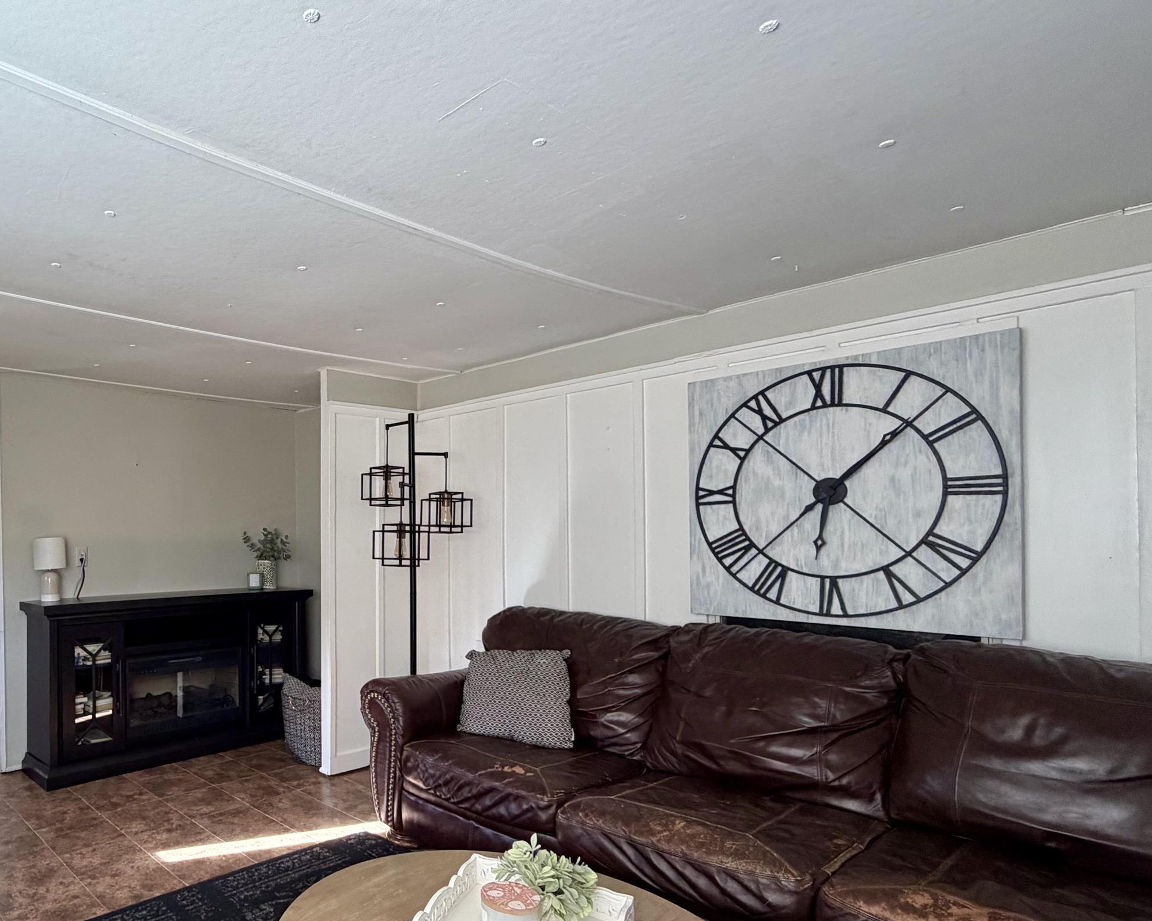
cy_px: 535
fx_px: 716
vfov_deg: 65.1
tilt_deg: +0.8
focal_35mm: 21
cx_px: 283
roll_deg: -0.9
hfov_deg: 72.1
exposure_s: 1/121
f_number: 2.2
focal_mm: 2.22
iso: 250
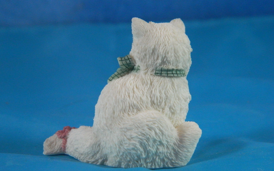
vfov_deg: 8.2
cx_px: 138
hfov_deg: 13.1
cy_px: 98
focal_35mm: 160
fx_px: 1195
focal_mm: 27
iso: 400
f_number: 4.9
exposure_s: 1/40
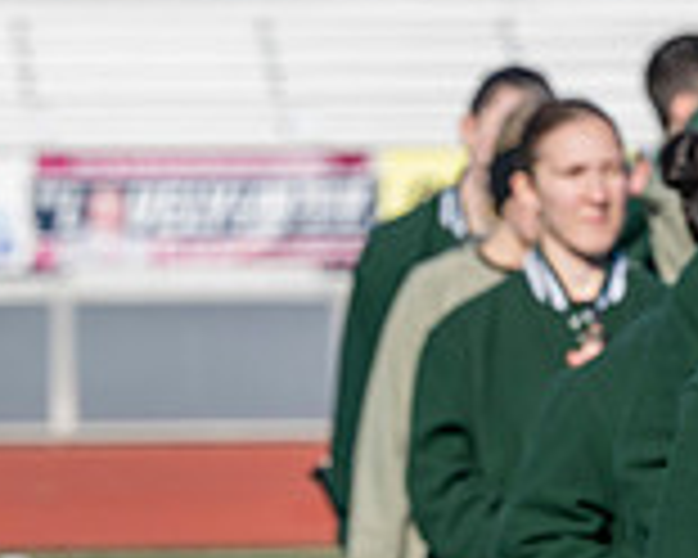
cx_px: 1198
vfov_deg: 3.5
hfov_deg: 4.4
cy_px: 295
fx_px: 9048
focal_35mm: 438
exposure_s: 1/2000
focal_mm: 125
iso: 250
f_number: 5
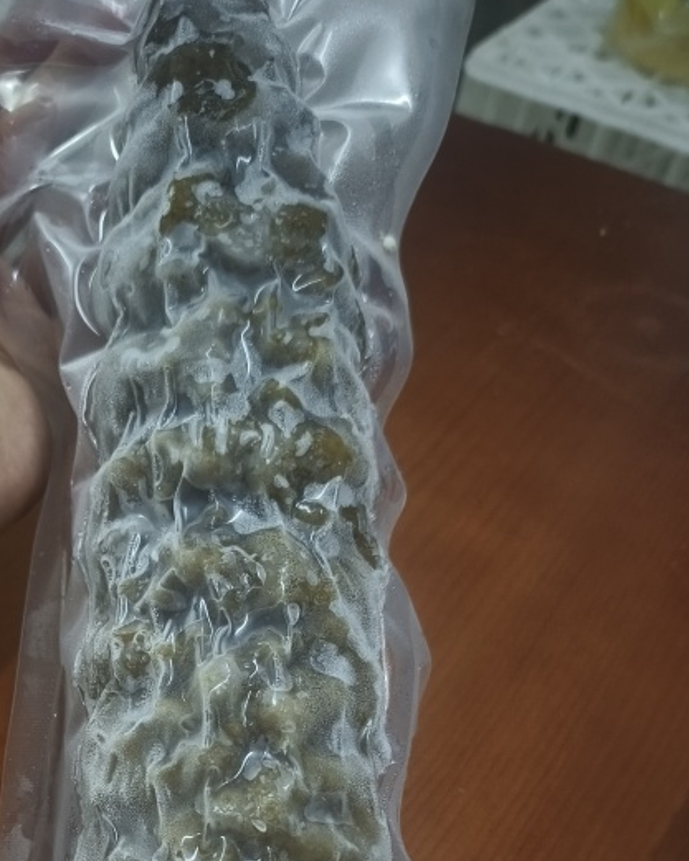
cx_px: 157
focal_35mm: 46
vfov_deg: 38.0
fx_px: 1172
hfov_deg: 32.0
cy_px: 753
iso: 1567
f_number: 1.75
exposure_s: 1/50
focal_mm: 5.5
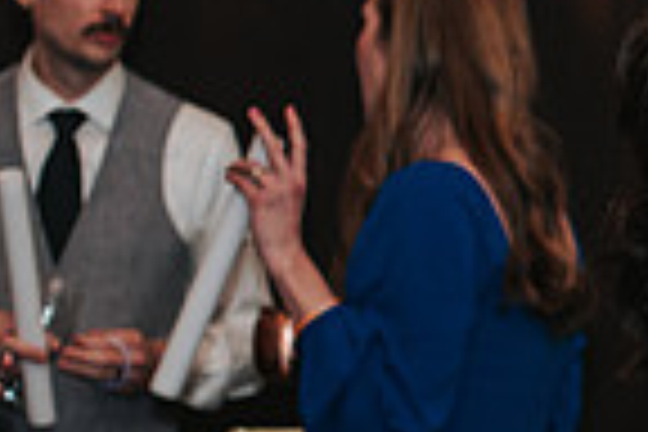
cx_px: 1244
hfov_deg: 8.5
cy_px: 247
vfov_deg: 6.0
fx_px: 4140
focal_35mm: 230
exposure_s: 1/200
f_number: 3.2
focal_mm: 50
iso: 800
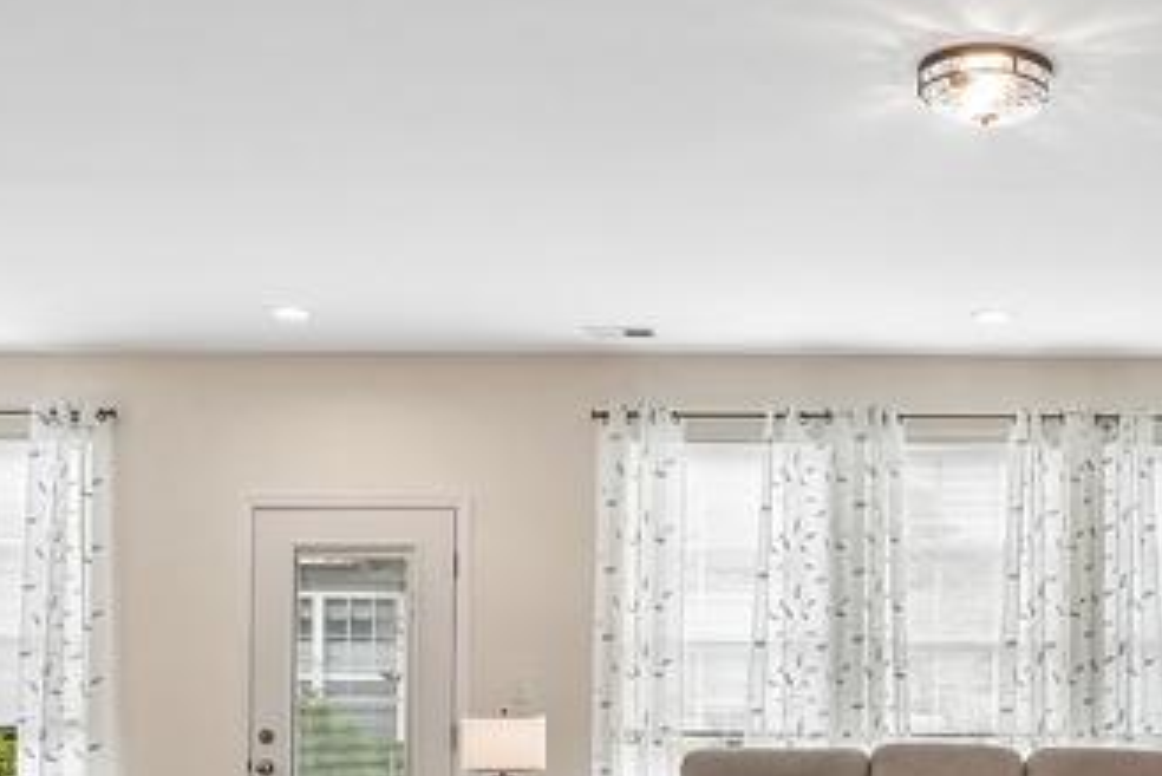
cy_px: 700
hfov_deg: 37.5
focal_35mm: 50
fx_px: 1615
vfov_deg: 26.1
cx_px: 999
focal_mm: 16
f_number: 8
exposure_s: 1/100
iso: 400
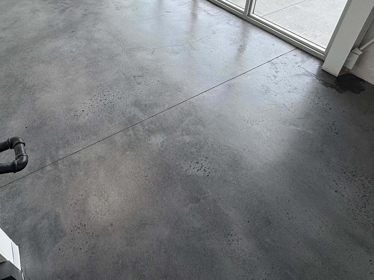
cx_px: 144
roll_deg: +2.9
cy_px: 58
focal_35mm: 25
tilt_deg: -36.9
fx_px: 270
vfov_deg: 51.6
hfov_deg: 68.5
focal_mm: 2.22
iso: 50
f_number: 2.2
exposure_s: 1/174
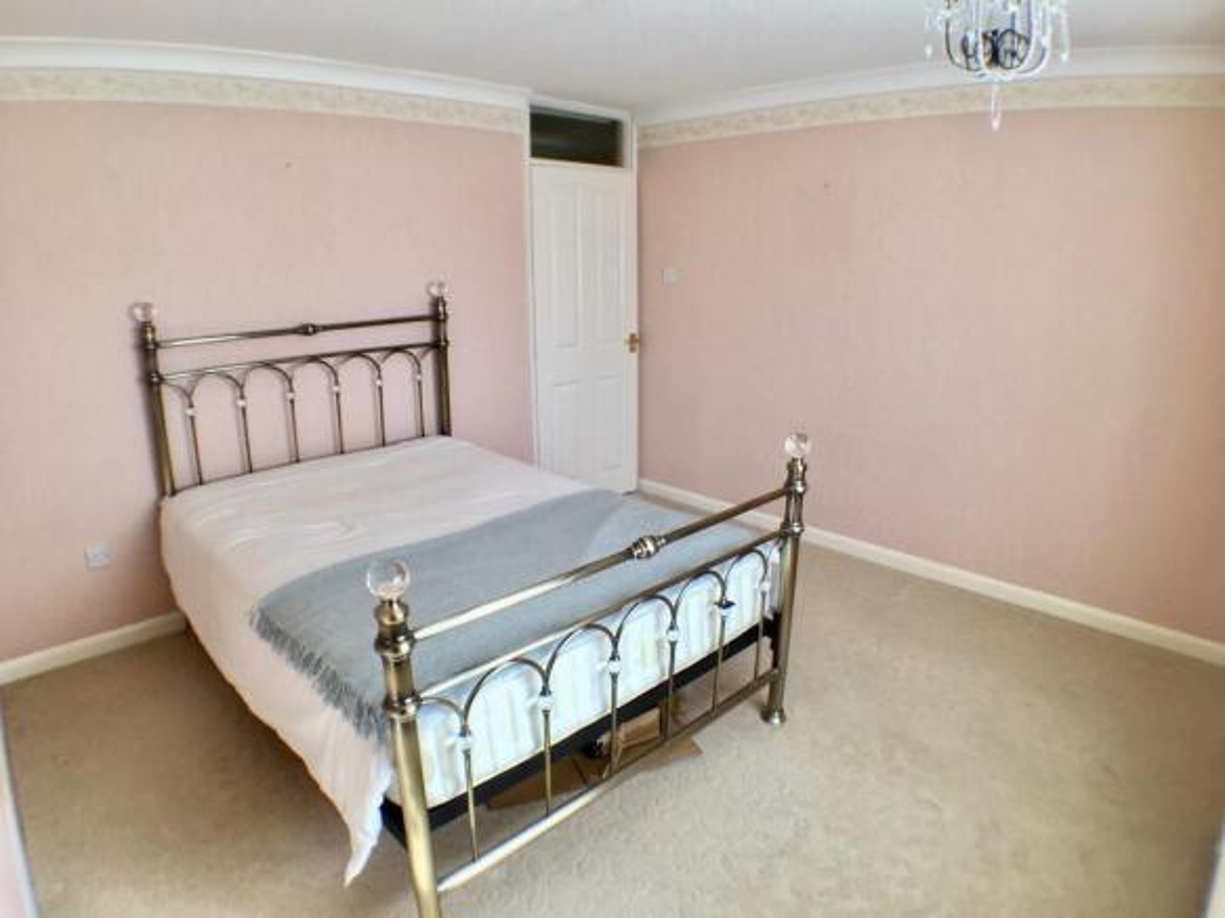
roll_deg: +0.2
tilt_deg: -15.5
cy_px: 459
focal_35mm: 29
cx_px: 612
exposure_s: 1/50
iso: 25
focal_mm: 4.15
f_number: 2.2
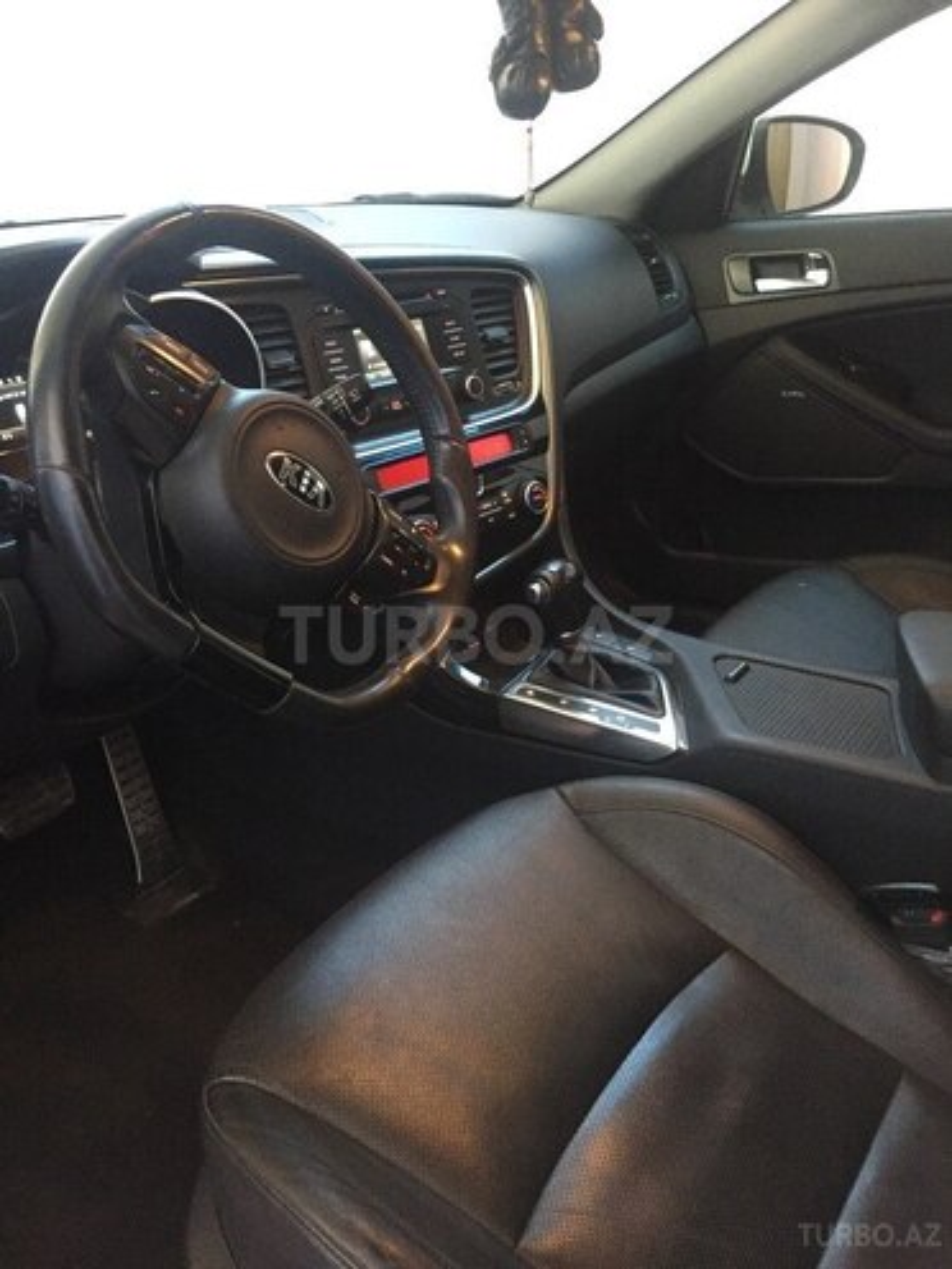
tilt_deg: -24.8
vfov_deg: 61.7
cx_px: 476
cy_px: 634
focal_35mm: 29
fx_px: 1063
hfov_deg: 48.2
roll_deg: +2.1
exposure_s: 1/25
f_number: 2.2
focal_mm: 4.15
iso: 250
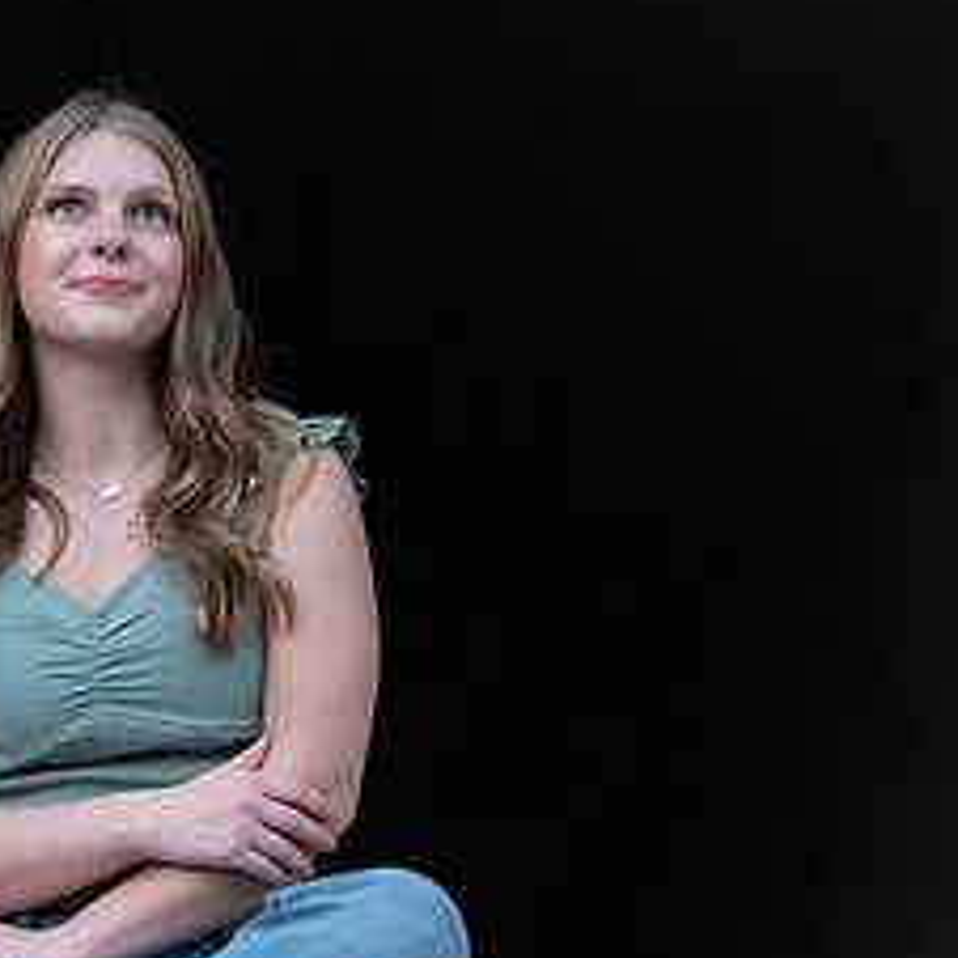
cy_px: 675
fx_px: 4352
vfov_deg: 12.5
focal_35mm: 139
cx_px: 225
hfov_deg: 12.5
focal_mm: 50
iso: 250
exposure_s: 1/320
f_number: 1.2
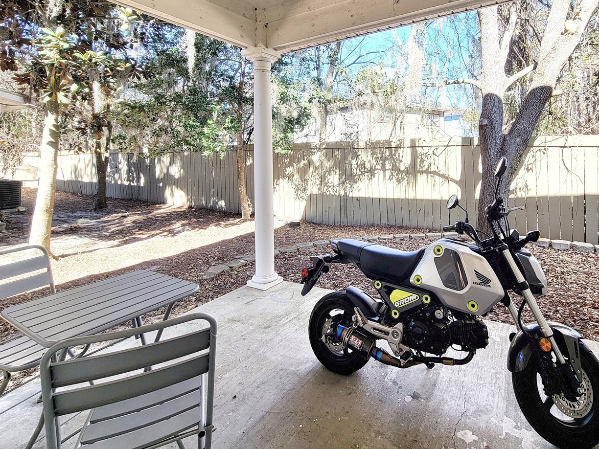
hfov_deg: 89.7
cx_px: 364
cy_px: 180
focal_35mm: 17
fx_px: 294
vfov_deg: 73.9
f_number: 2.2
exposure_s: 1/121
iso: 50
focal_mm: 2.2
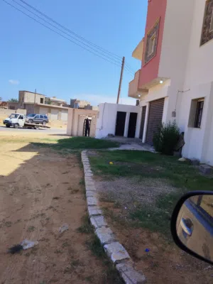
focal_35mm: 23
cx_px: 106
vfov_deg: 73.9
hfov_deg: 58.9
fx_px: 189
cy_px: 142
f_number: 1.9
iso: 100
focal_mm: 5.52
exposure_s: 1/1302
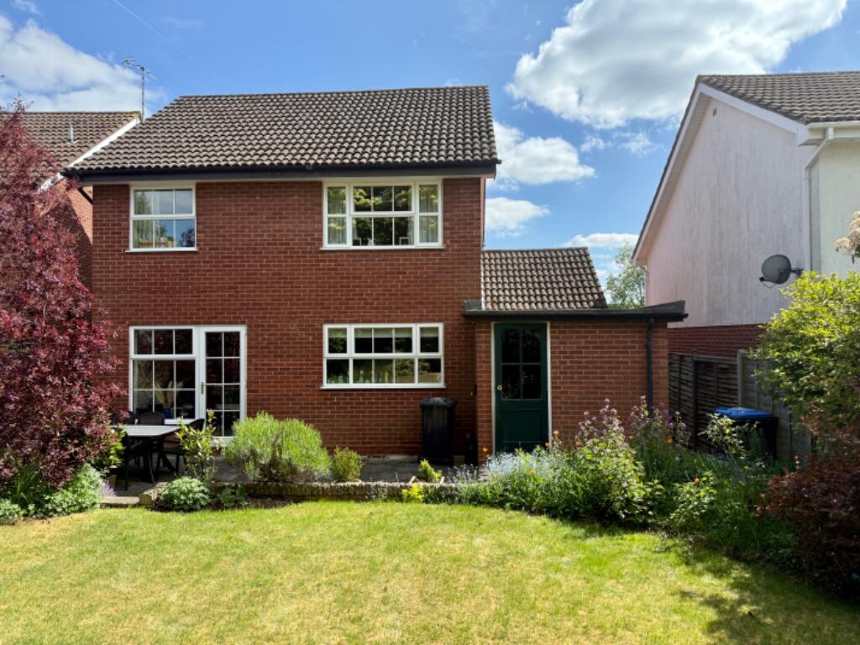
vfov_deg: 56.8
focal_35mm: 24
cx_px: 430
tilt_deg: +1.8
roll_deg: +0.6
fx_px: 596
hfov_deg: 71.6
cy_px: 322
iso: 100
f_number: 1.78
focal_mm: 6.76
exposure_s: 1/3953
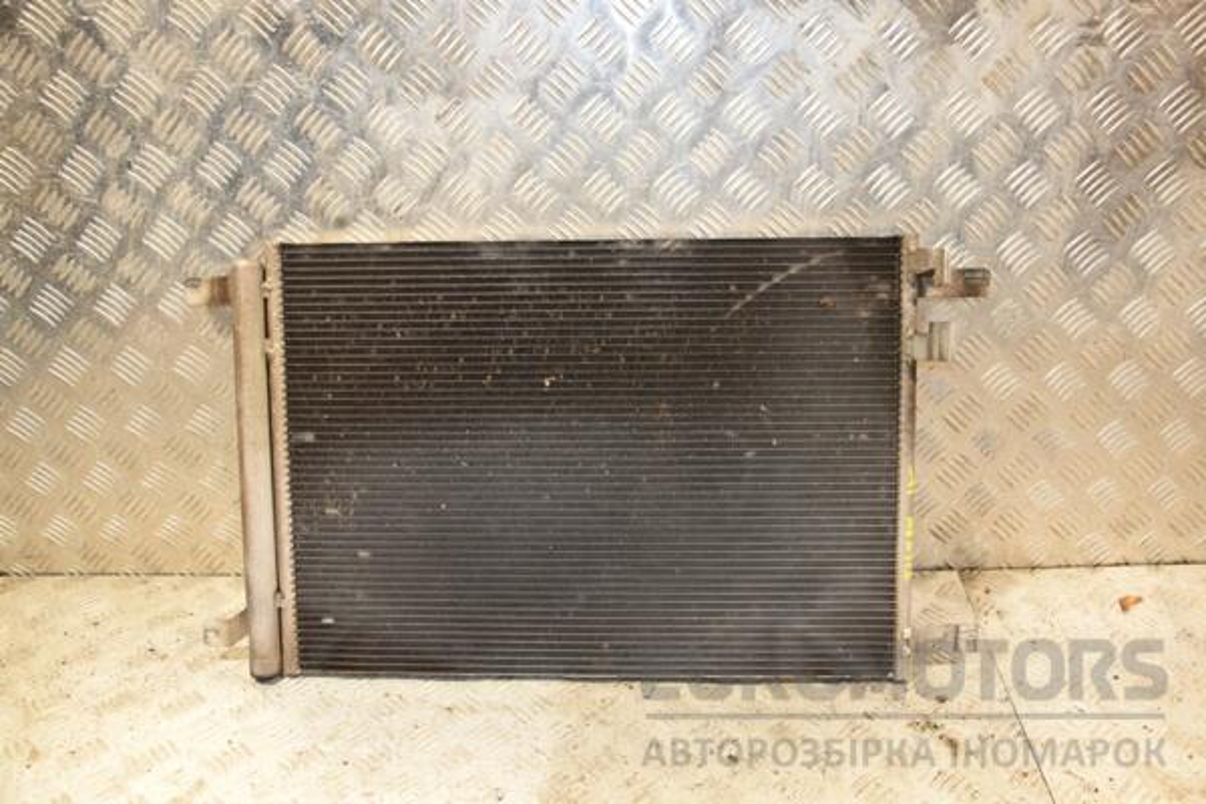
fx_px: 1105
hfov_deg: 57.2
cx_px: 603
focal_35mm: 33
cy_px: 402
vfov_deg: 40.0
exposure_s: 1/160
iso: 800
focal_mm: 22
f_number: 5
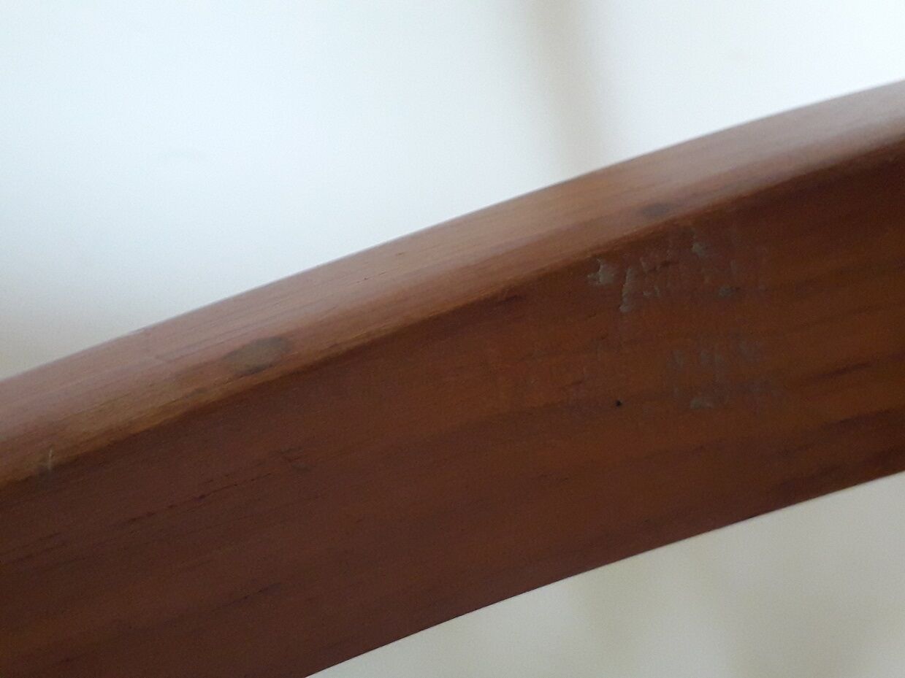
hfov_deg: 65.3
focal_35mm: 27
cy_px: 339
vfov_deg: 51.3
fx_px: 706
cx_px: 452
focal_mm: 3.6
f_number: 1.9
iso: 250
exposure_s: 1/25
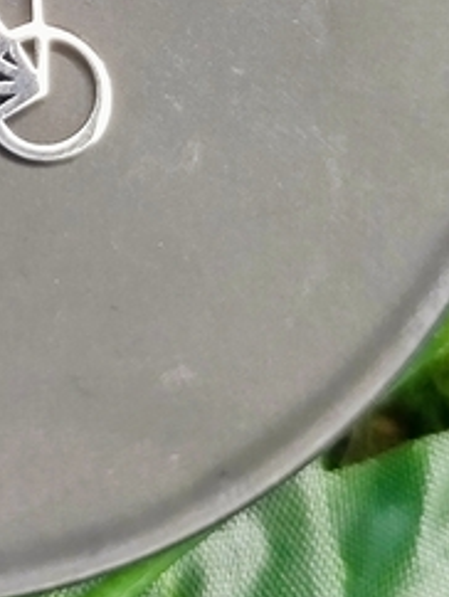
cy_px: -202
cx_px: -165
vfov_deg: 18.3
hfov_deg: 14.2
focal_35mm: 99
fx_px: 1709
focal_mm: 5.31
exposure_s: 1/33
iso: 200
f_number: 1.7
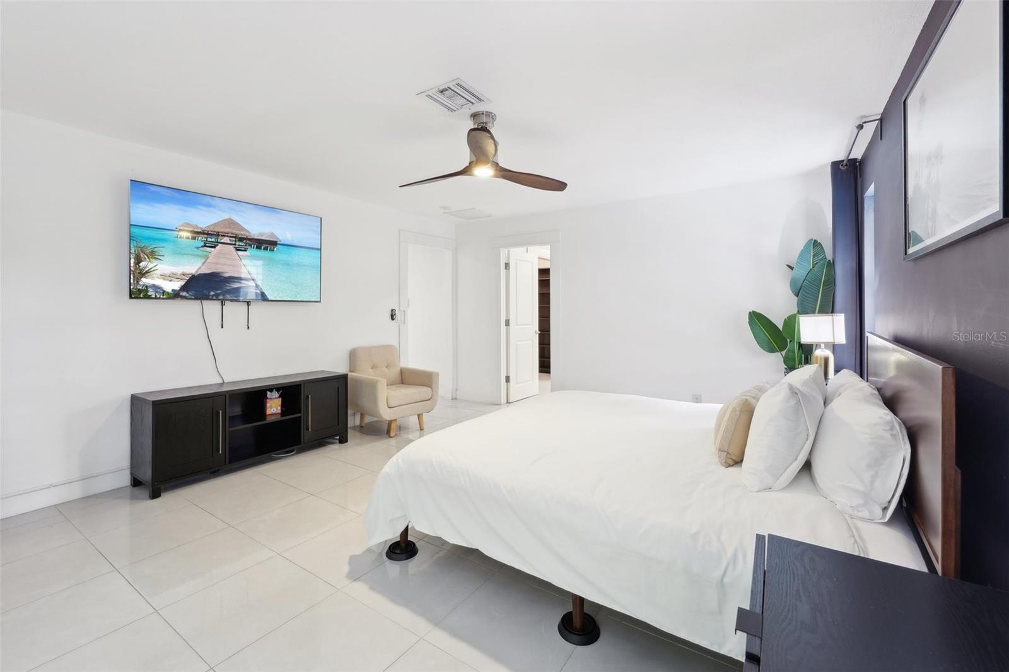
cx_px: 504
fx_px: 392
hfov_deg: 104.3
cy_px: 336
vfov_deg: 81.2
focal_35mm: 14
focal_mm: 14
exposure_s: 1/6
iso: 400
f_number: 8
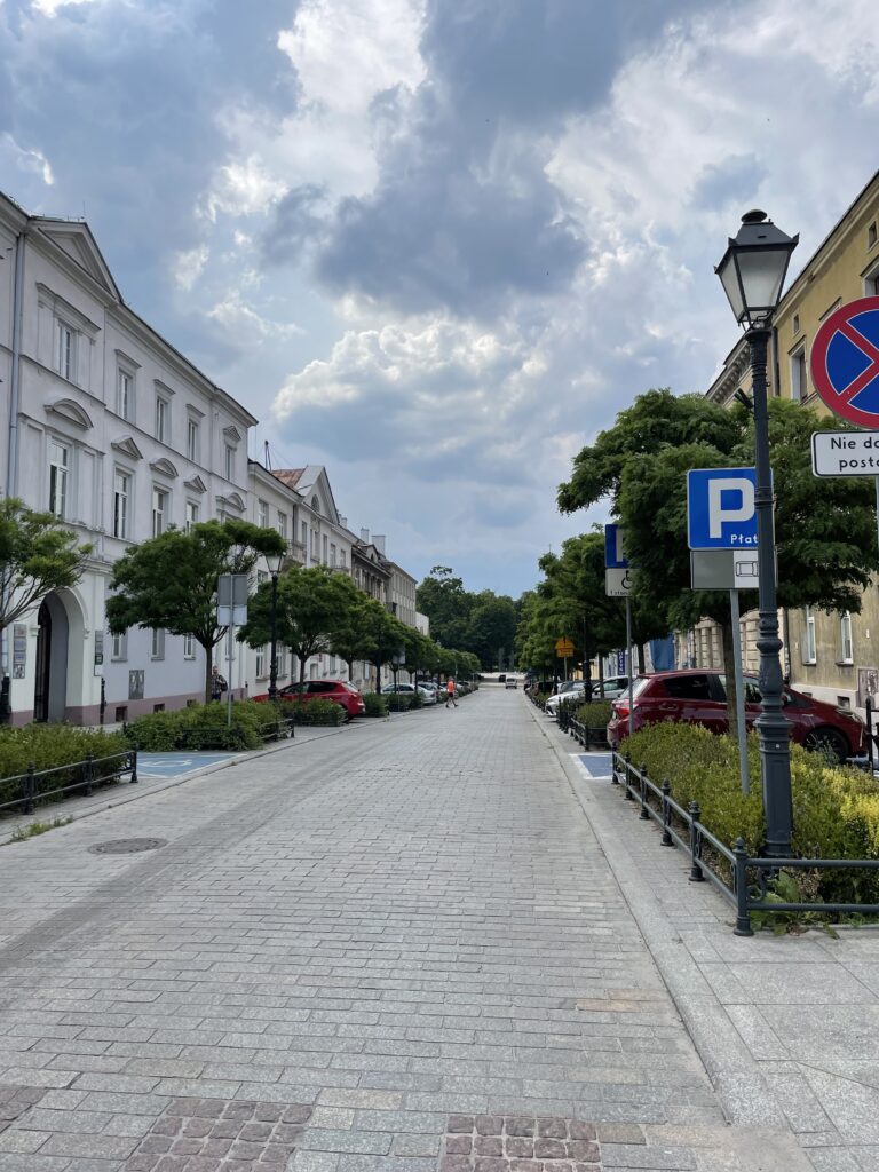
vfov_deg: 67.3
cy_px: 586
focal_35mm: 26
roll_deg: +0.5
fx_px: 880
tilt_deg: +5.4
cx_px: 440
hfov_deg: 53.1
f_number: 1.6
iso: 32
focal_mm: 4.2
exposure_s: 1/4464
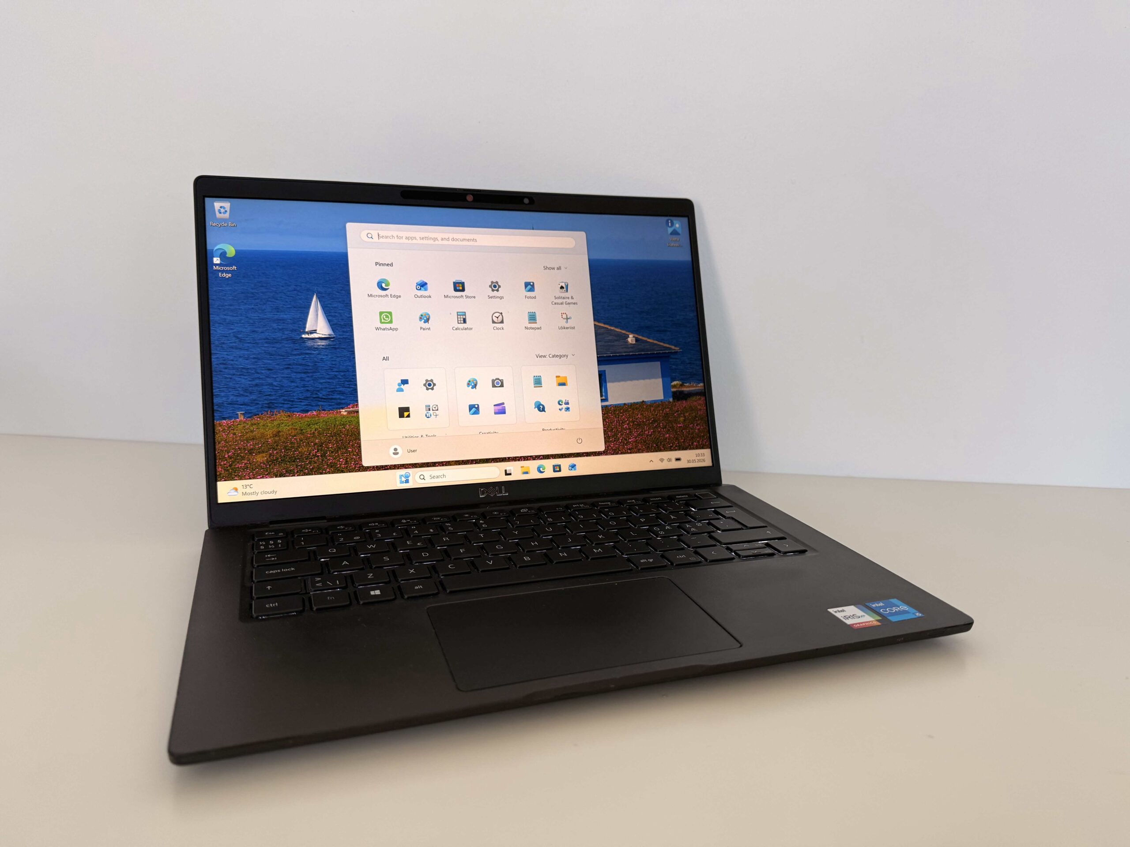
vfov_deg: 56.8
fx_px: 783
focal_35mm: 24
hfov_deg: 71.6
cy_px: 424
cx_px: 565
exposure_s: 1/121
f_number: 1.78
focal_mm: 6.76
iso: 125
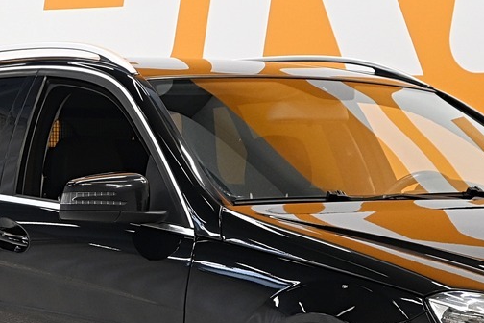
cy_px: 202
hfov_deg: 12.5
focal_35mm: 164
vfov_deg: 8.4
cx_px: 328
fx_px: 2205
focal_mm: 34
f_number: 5
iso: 640
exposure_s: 1/40
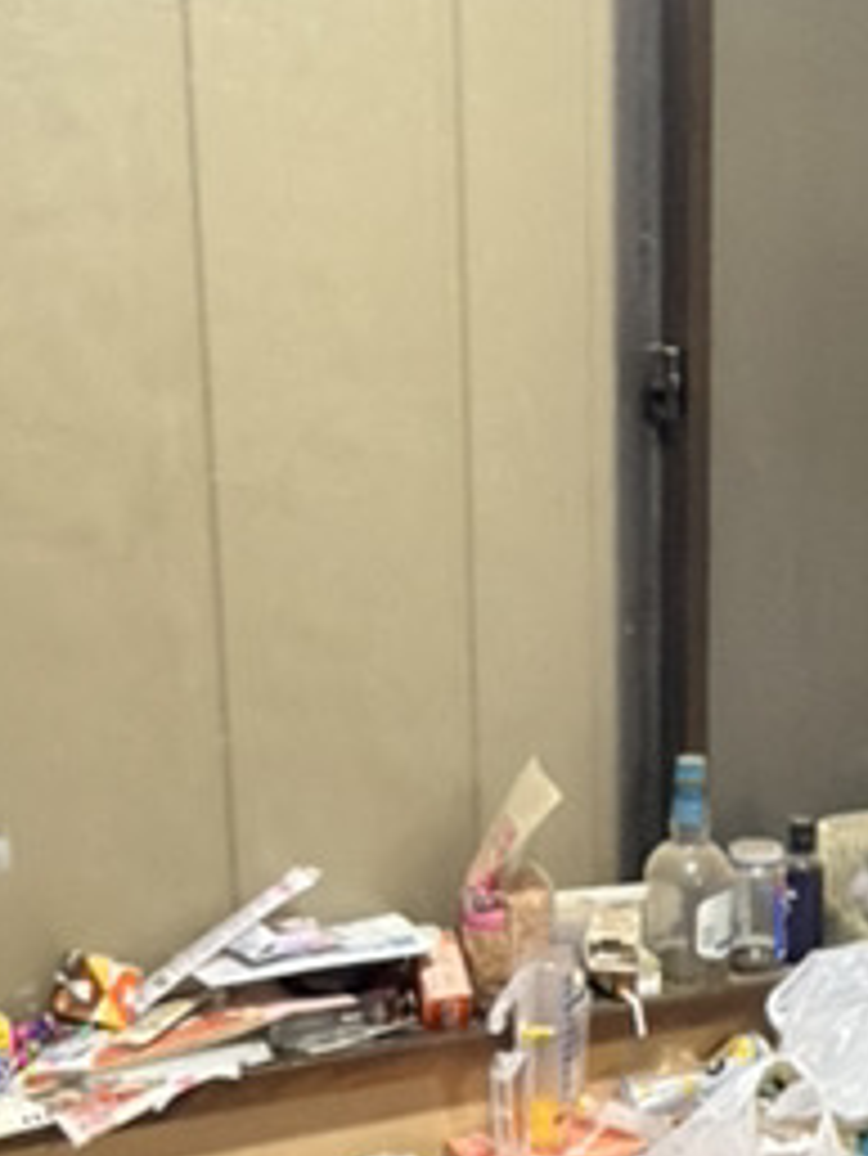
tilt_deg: -18.2
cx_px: 953
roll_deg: -3.9
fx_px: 2338
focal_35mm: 70
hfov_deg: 20.1
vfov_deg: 27.1
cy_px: 958
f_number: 2.2
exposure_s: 1/20
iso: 400
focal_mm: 2.22
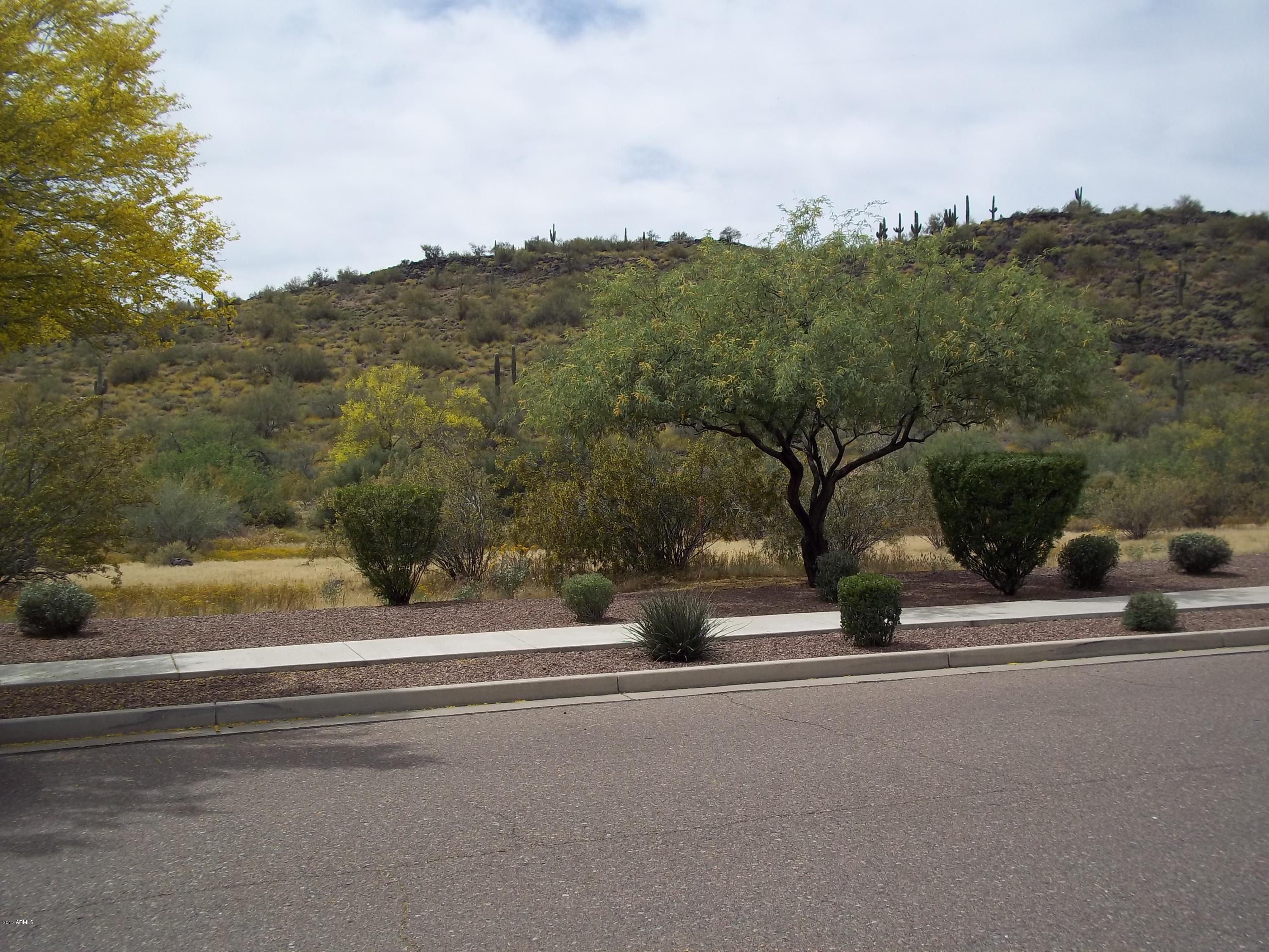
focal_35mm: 36
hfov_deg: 51.4
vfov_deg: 39.7
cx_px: 634
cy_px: 476
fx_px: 1320
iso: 80
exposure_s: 1/400
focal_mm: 6.5
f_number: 8
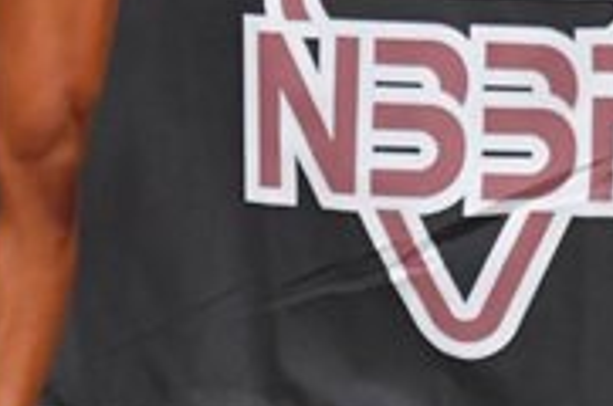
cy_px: -189
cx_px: -682
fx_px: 14737
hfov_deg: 2.4
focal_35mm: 867
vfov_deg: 1.6
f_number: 5.6
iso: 6400
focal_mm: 135
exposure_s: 1/400
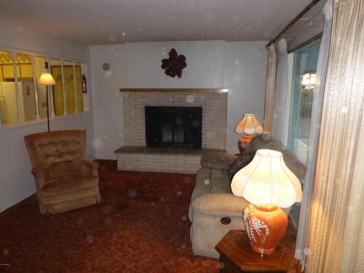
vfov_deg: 54.9
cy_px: 136
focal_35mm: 25
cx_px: 182
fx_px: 263
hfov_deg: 69.4
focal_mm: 4.5
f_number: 3.9
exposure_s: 1/60
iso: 500
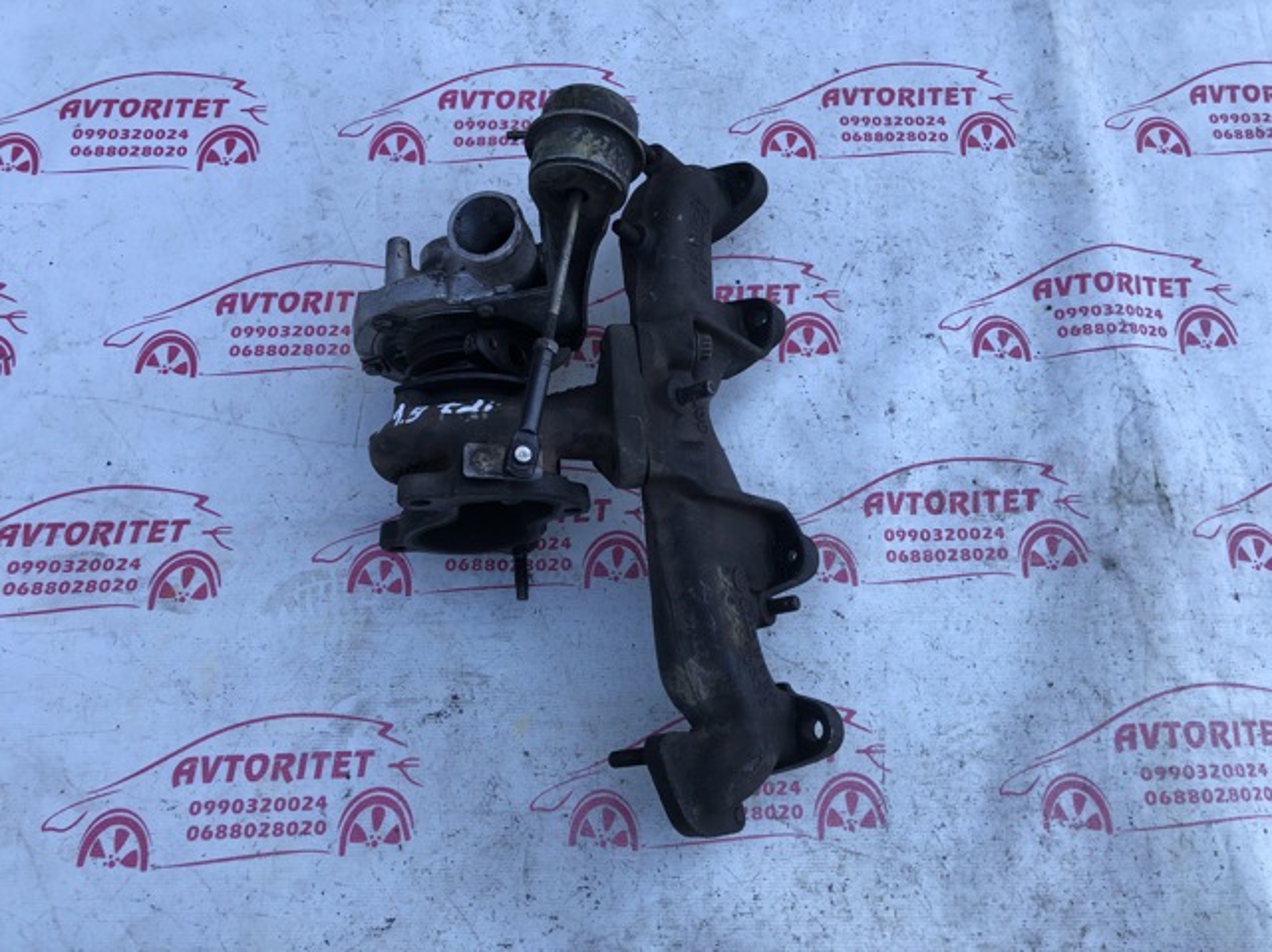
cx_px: 636
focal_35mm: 28
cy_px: 476
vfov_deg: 49.7
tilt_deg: -65.4
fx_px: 1028
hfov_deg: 63.5
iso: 20
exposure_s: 1/390
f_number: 1.8
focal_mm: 4
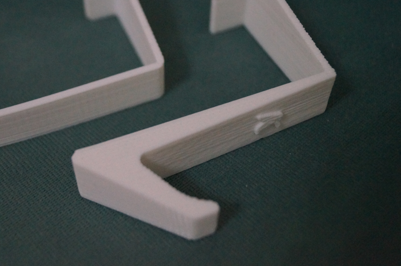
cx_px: 146
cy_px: 91
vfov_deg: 23.6
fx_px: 634
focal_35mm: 57
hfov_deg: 34.9
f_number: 4.5
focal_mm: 28
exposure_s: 1/160
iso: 3200
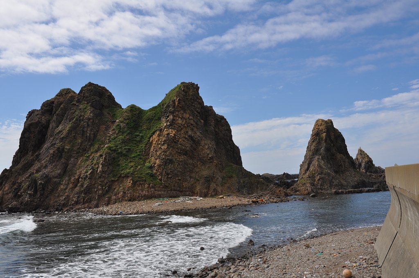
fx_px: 384
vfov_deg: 39.9
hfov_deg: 57.3
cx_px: 210
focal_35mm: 33
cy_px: 139
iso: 200
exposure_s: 1/400
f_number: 10
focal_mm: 22
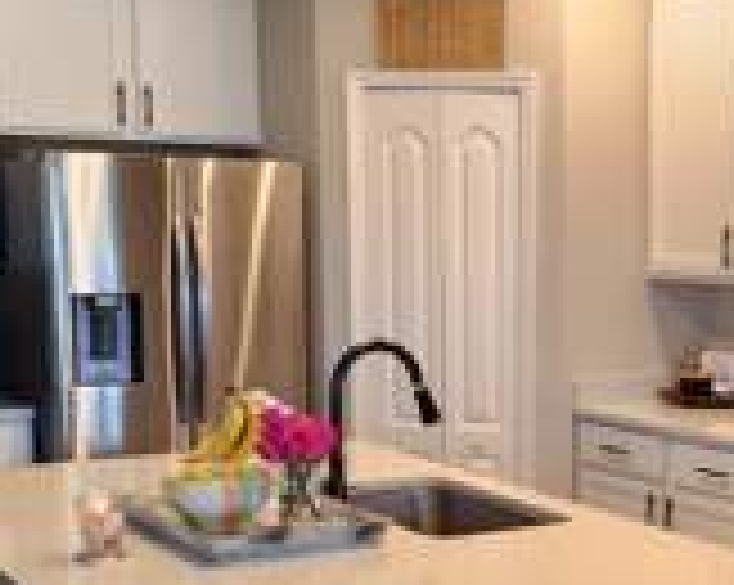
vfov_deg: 22.8
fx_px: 1432
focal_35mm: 66
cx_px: 572
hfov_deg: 28.2
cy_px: 470
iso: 200
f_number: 1.8
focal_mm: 6.4
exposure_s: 1/120
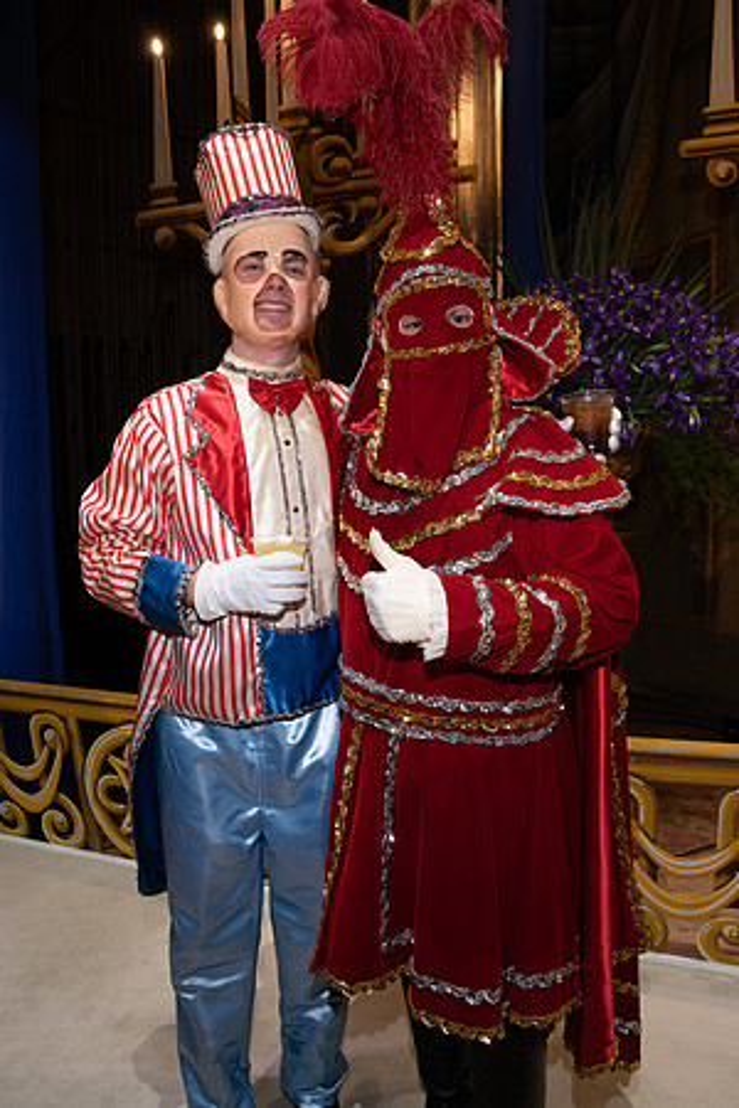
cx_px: 370
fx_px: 739
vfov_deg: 73.7
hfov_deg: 53.1
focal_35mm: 24
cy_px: 554
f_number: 5.6
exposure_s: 1/80
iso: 320
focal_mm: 24
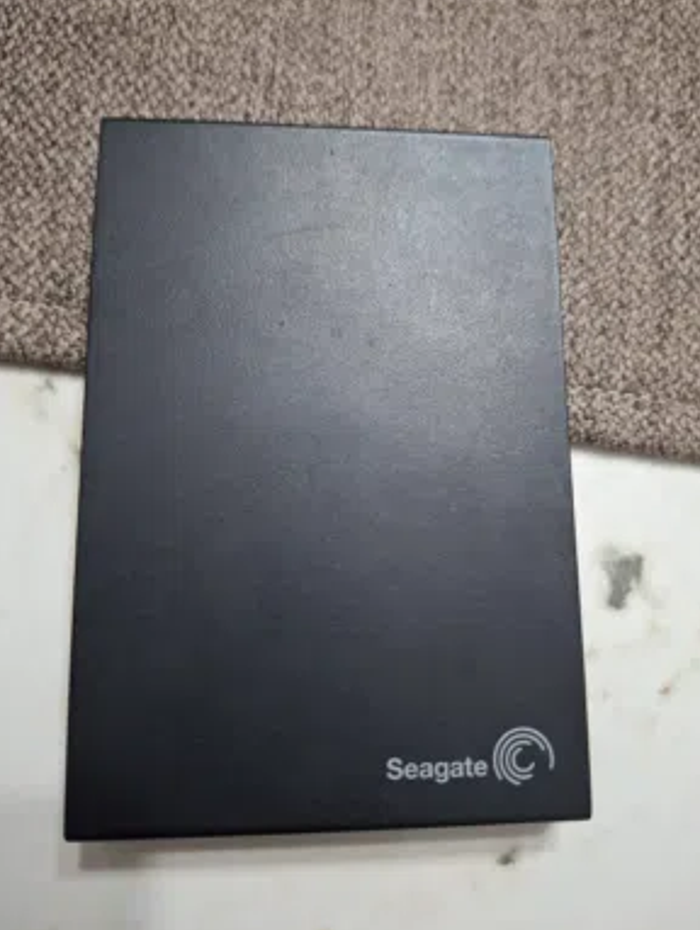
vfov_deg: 71.5
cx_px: 355
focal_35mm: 24
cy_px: 464
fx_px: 646
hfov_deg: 56.9
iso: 250
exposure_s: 1/50
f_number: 1.8
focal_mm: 5.54
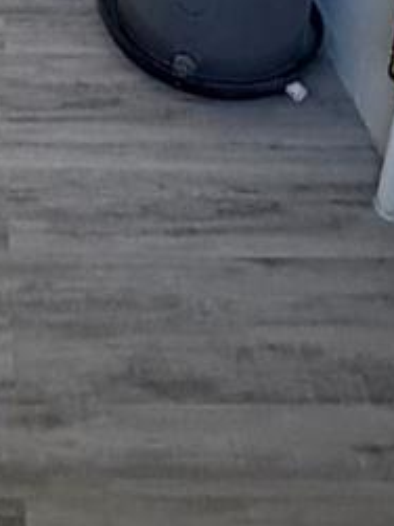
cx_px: -10
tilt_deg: -16.1
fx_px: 1018
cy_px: -360
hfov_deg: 21.1
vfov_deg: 21.6
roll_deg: +0.8
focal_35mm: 67
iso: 320
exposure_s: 1/60
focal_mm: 2.22
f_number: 2.2
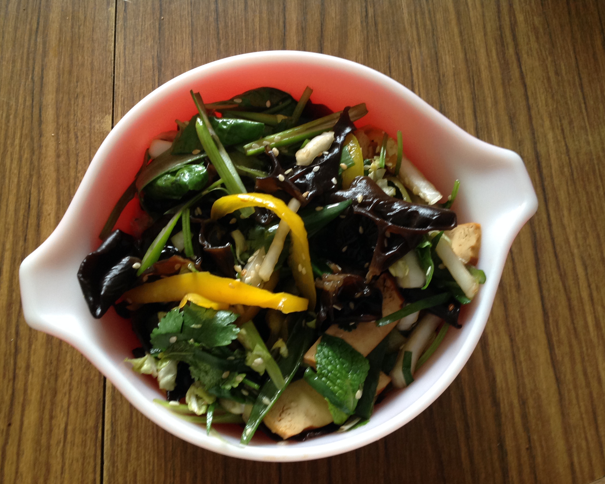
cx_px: 288
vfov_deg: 40.1
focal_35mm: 37
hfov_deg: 49.1
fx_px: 663
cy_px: 242
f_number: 2.4
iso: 100
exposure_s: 1/15
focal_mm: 4.28
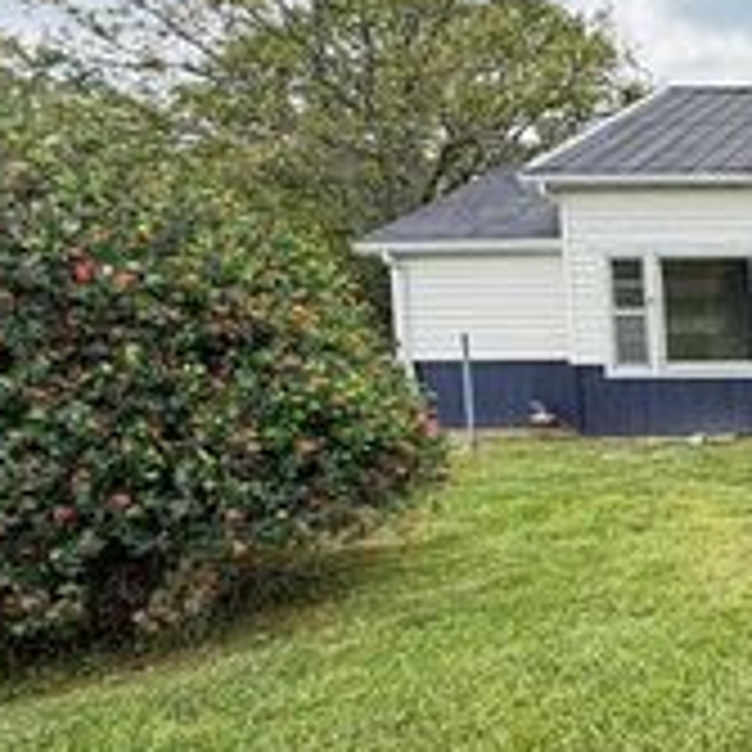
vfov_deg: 44.9
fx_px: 909
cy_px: 344
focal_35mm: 37
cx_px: 1058
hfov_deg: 30.7
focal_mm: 2.22
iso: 50
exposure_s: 1/280
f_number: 2.2
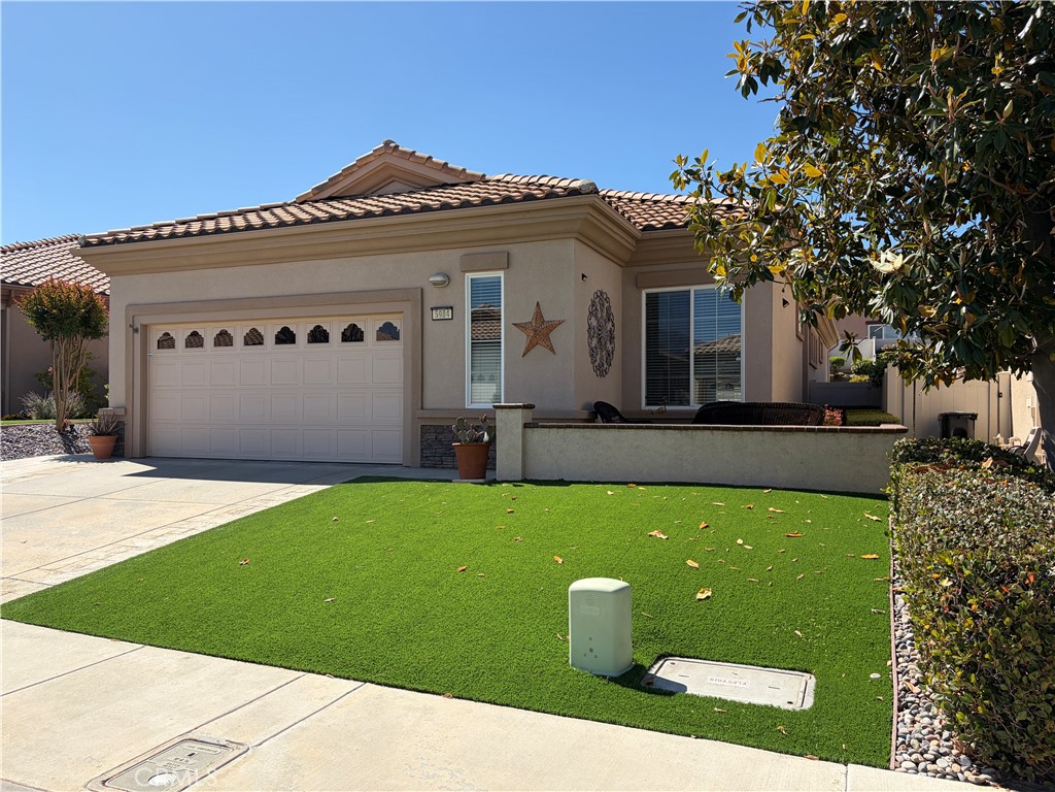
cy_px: 396
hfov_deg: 67.3
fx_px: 792
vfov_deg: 53.1
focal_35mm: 26
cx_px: 528
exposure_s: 1/2747
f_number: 1.6
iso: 50
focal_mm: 5.96
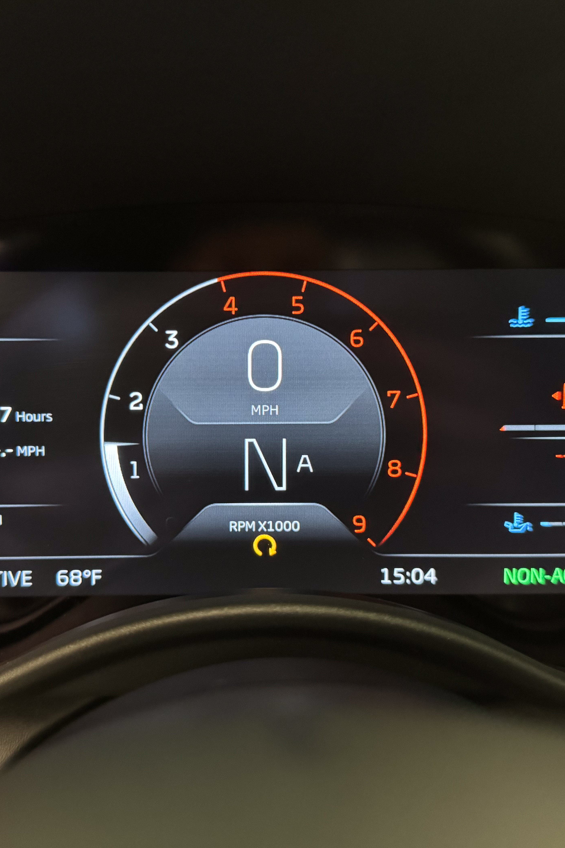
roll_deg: +0.9
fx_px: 800
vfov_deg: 55.8
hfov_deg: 38.7
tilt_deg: -9.3
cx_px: 230
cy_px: 417
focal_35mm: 34
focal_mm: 6.76
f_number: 1.78
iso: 1000
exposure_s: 1/36
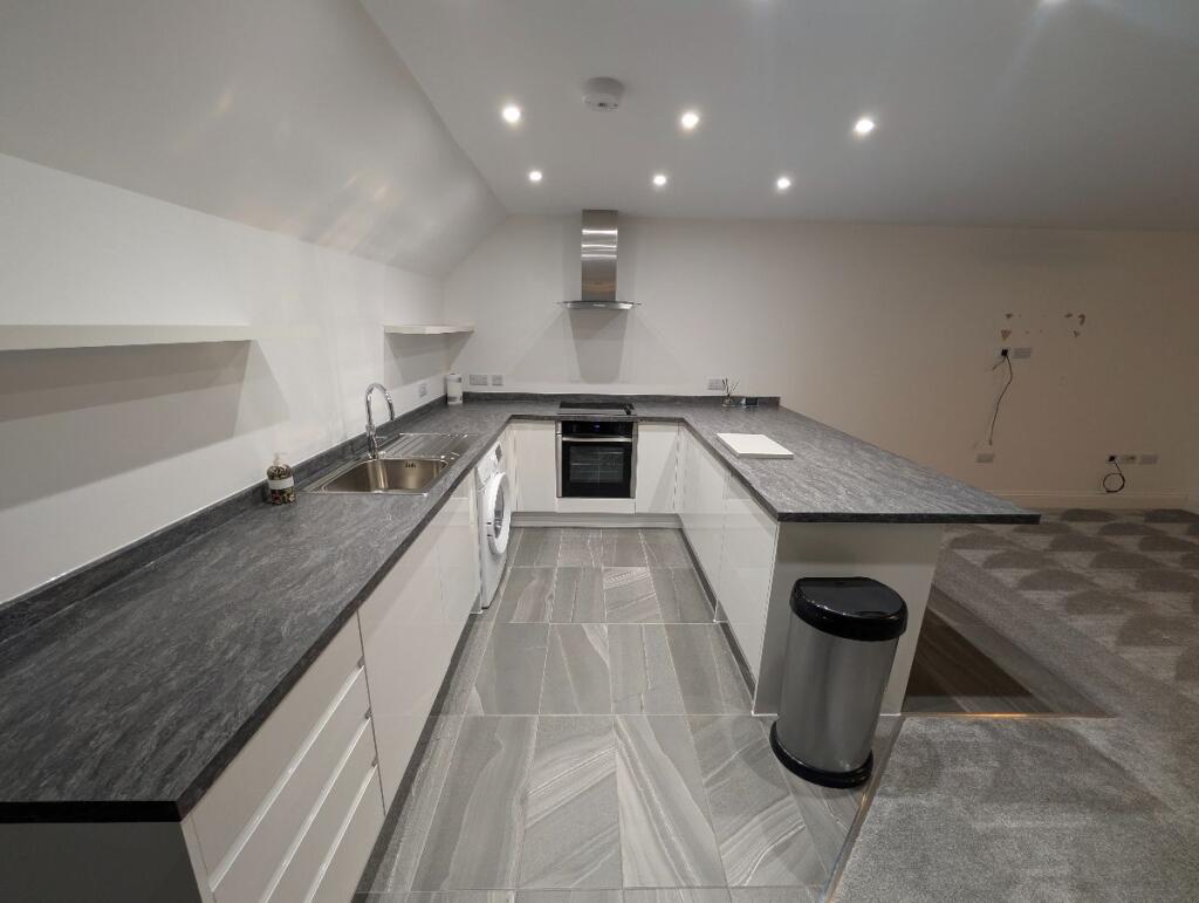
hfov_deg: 110.5
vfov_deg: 94.6
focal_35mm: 12
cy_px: 452
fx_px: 416
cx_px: 600
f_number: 1.7
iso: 116
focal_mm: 2.02
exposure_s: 1/50
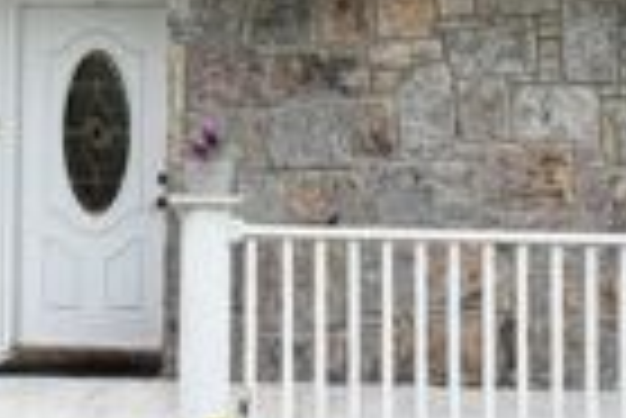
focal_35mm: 67
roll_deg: -0.1
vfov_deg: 20.2
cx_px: 275
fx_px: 1166
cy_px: 117
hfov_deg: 30.0
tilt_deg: +2.9
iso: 50
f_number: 2.2
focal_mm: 2.22
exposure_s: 1/502
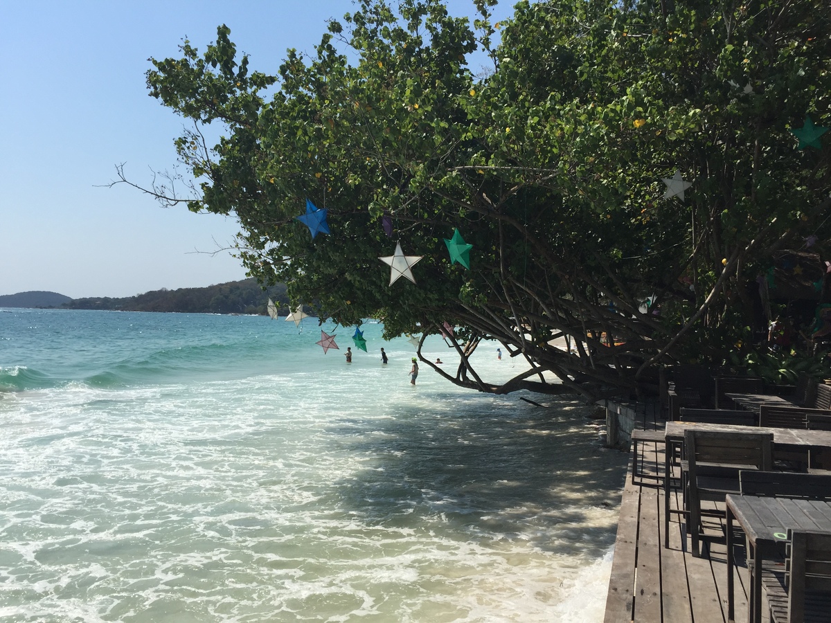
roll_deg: -2.2
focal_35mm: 29
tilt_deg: +0.4
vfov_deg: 48.2
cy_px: 312
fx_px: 696
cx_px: 416
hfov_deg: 61.7
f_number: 2.2
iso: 32
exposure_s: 1/3597
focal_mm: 4.15
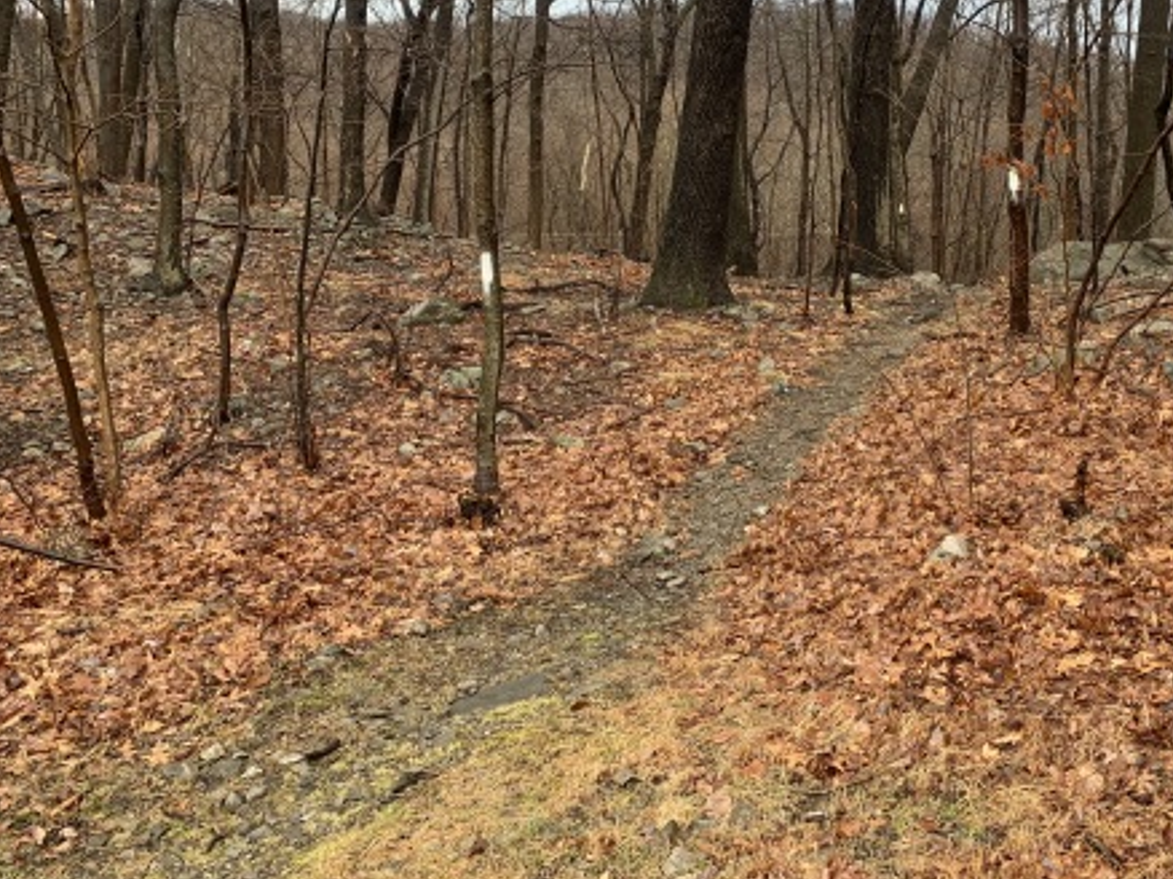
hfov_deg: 47.8
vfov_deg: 37.0
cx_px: 828
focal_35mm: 38
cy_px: 244
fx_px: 1287
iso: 25
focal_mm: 4.25
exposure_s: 1/167
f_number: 1.8
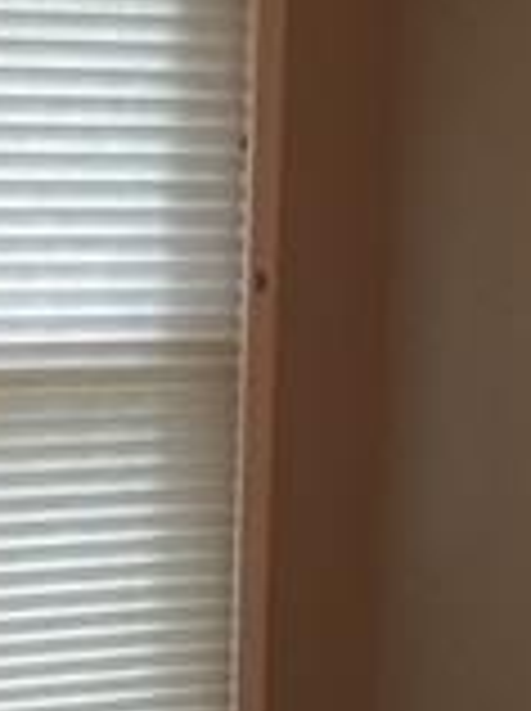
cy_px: 351
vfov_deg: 14.0
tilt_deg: -5.9
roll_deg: +0.2
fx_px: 2892
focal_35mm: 141
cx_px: -423
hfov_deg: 9.9
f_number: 2.2
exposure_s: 1/30
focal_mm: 4.15
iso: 200
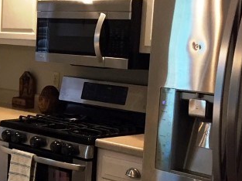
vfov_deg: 15.5
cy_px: 110
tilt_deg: -8.3
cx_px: -73
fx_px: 663
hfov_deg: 19.1
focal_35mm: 95
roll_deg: -2.8
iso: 100
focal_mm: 4.15
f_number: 2.2
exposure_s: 1/30
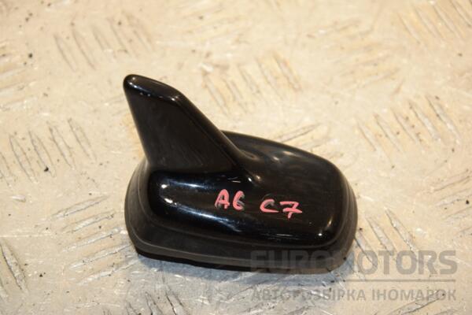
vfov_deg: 10.2
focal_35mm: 135
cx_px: 236
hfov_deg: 15.2
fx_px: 1770
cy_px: 158
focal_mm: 90
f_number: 8
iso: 800
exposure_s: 1/200
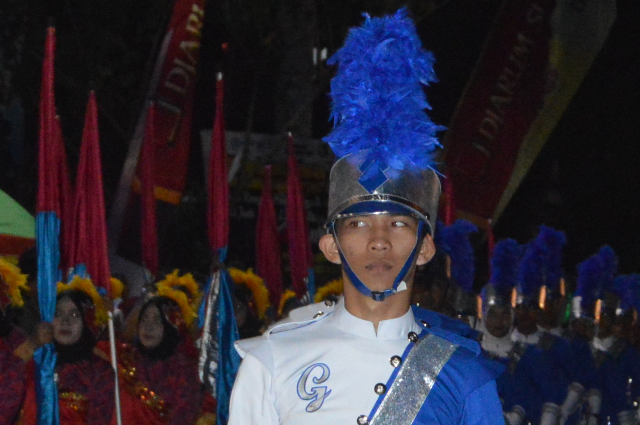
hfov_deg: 11.1
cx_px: 125
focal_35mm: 185
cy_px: 524
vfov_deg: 7.4
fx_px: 3281
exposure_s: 1/60
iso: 3200
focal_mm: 35
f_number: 4.5
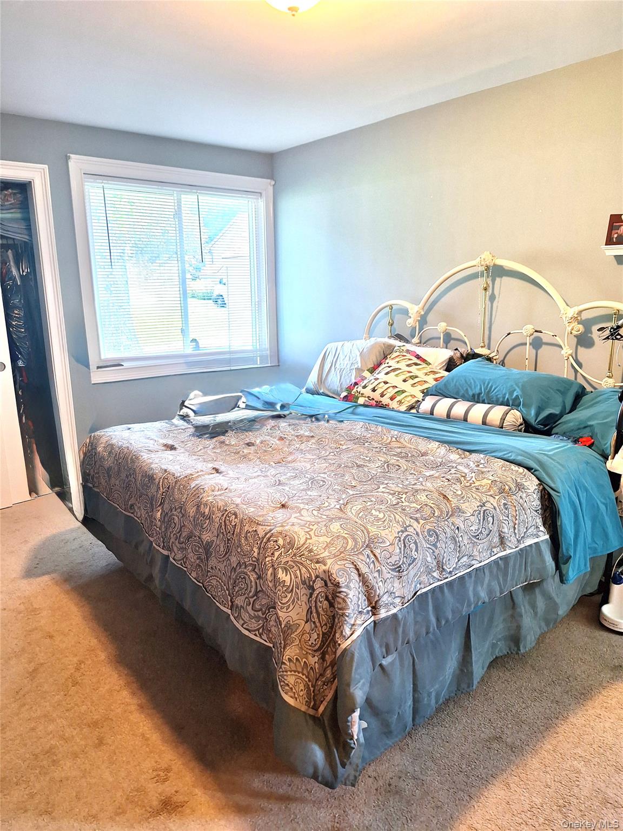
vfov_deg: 73.9
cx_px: 312
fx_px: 552
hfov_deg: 58.9
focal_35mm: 23
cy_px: 416
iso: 100
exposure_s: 1/40
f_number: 1.8
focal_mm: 5.54
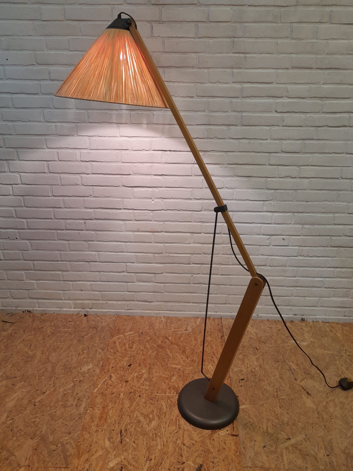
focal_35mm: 26
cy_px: 230
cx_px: 176
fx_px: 354
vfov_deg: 67.3
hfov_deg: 53.1
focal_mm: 4.6
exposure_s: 1/50
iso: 125
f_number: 2
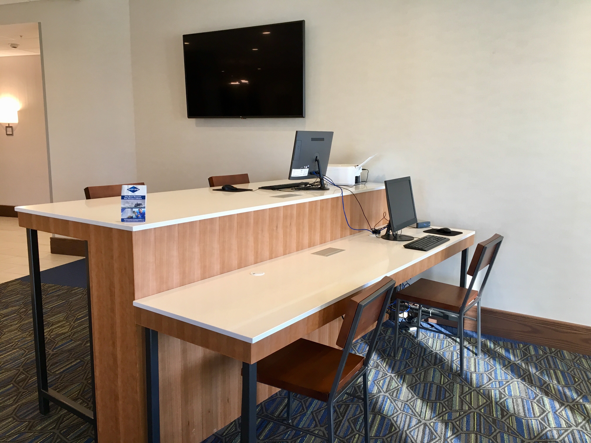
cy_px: 222
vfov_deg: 48.2
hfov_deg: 61.7
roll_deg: -0.5
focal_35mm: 29
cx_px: 296
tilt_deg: -10.7
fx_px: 495
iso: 50
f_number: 2.2
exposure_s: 1/30
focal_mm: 4.15
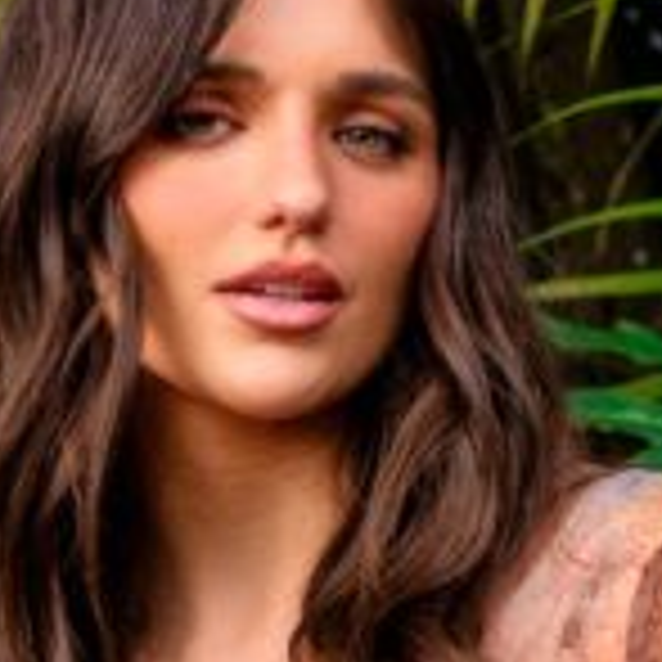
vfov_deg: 2.5
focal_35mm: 709
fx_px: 15340
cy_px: 1124
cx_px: 230
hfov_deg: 2.5
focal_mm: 120
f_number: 8
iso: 400
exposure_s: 1/125
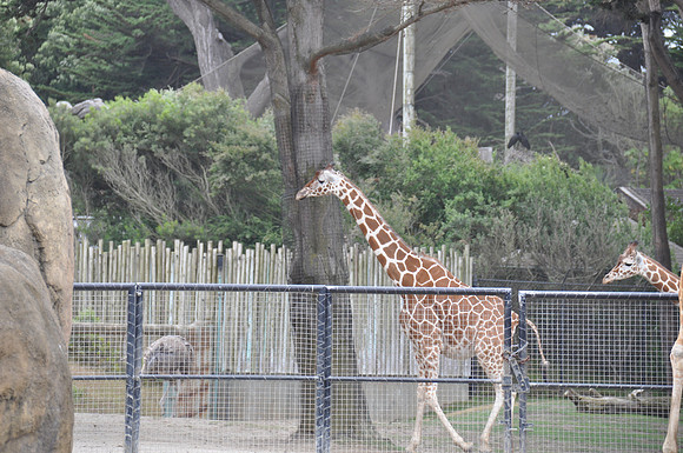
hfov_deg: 7.9
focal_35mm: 262
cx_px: 342
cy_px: 226
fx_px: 4973
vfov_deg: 5.2
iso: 320
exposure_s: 1/320
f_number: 5.6
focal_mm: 175
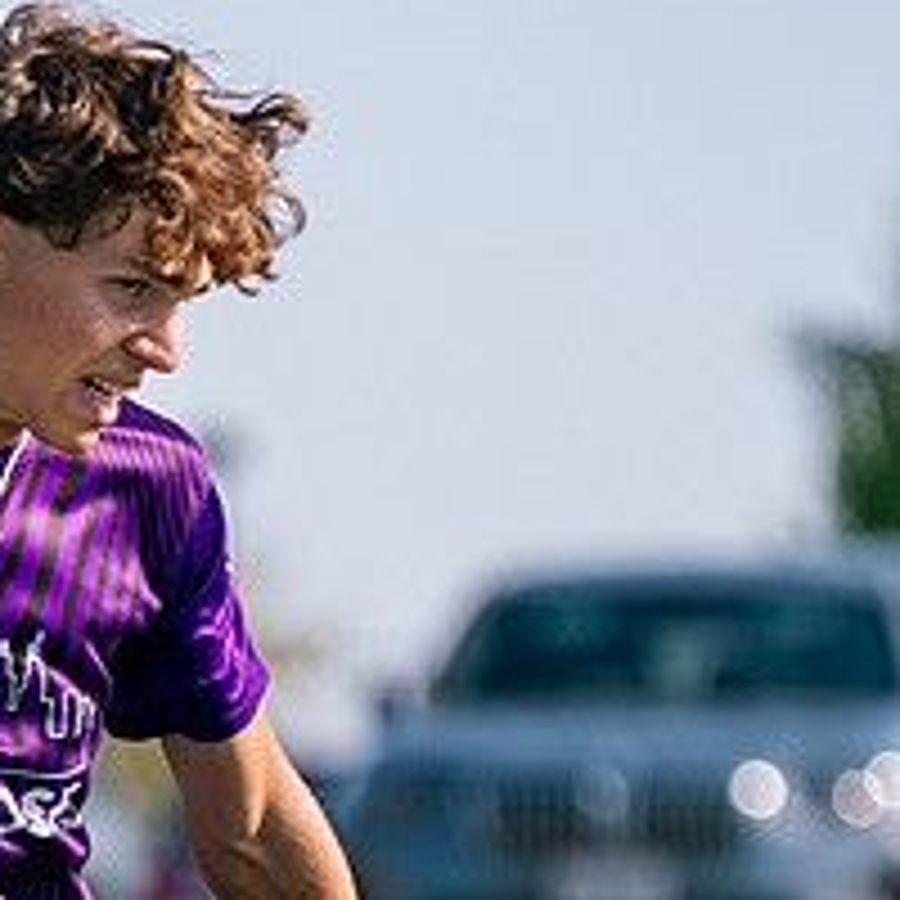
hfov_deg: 1.9
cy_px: 1240
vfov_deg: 1.9
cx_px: 22
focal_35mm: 908
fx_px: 26709
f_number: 4
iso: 400
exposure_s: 1/5000
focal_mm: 200
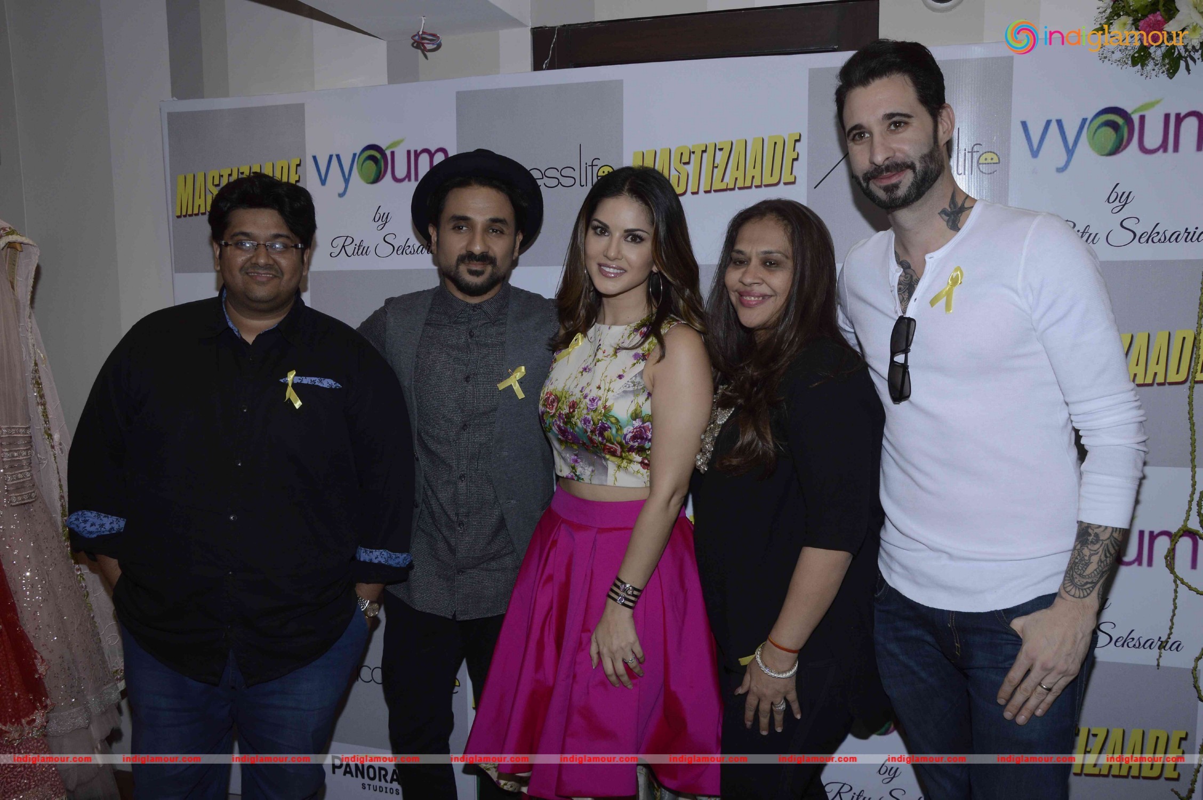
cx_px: 602
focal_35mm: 32
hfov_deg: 59.5
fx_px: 1052
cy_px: 400
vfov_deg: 41.6
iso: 400
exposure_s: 1/200
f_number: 10
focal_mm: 21
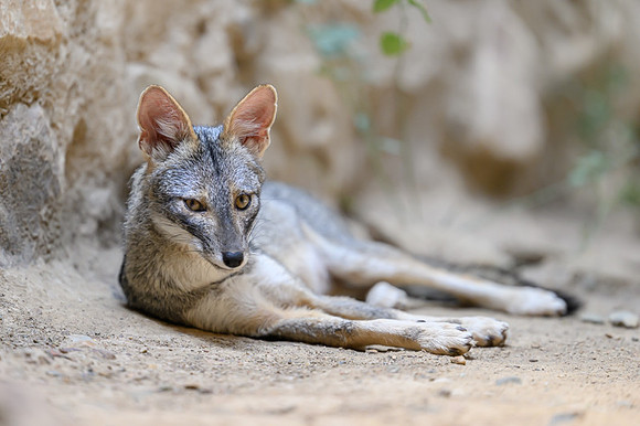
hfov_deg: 4.4
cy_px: 179
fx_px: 8248
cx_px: 269
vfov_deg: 3.0
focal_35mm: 464
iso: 1250
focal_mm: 400
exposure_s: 1/800
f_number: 2.8
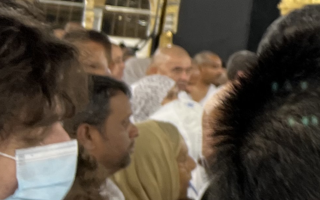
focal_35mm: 114
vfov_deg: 11.4
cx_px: 654
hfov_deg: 14.8
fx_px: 994
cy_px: 17
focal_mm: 5.7
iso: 125
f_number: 1.5
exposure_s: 1/120
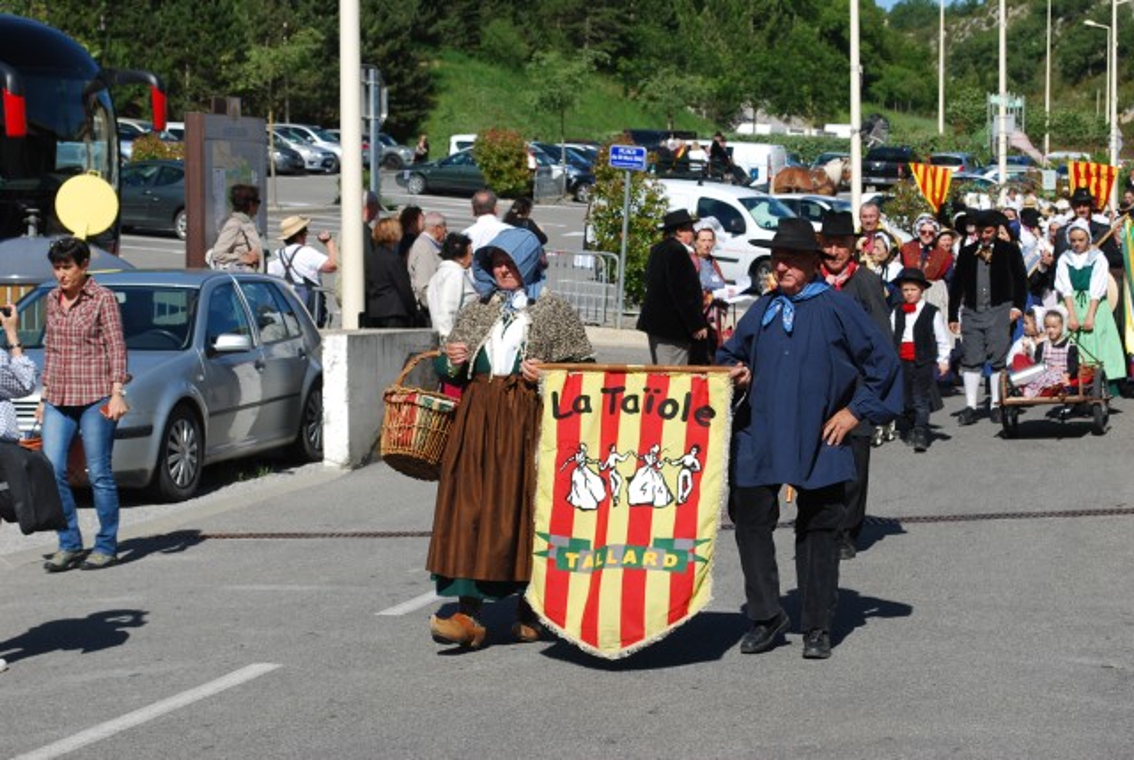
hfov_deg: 24.6
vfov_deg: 16.6
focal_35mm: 82
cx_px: 567
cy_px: 380
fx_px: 2603
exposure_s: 1/250
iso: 100
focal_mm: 55
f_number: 8
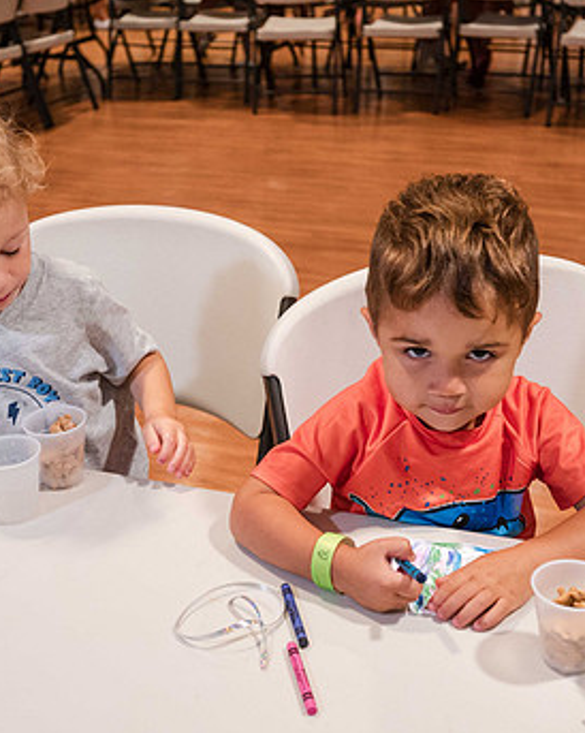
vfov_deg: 37.4
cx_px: 286
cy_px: 370
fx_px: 1083
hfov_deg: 30.2
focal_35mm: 50
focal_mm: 30
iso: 3200
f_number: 4
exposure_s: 1/125
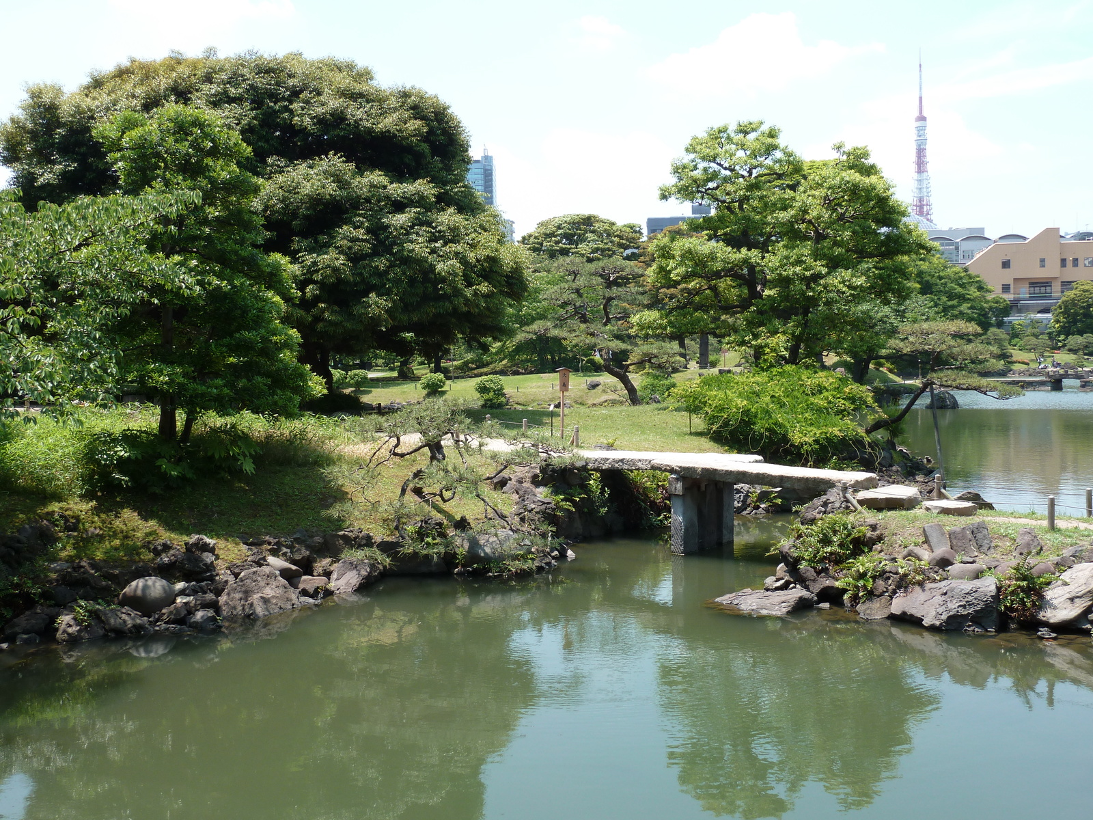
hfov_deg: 52.6
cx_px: 546
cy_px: 410
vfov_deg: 40.7
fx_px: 1105
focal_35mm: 35
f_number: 4
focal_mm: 5.7
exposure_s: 1/250
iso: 80
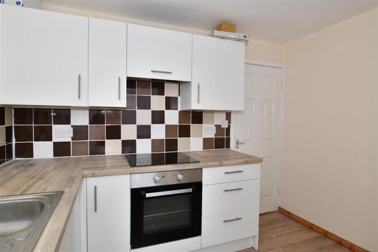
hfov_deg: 93.3
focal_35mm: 17
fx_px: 178
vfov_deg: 70.4
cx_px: 189
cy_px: 126
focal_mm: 11.5
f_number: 5.6
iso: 320
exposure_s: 1/60
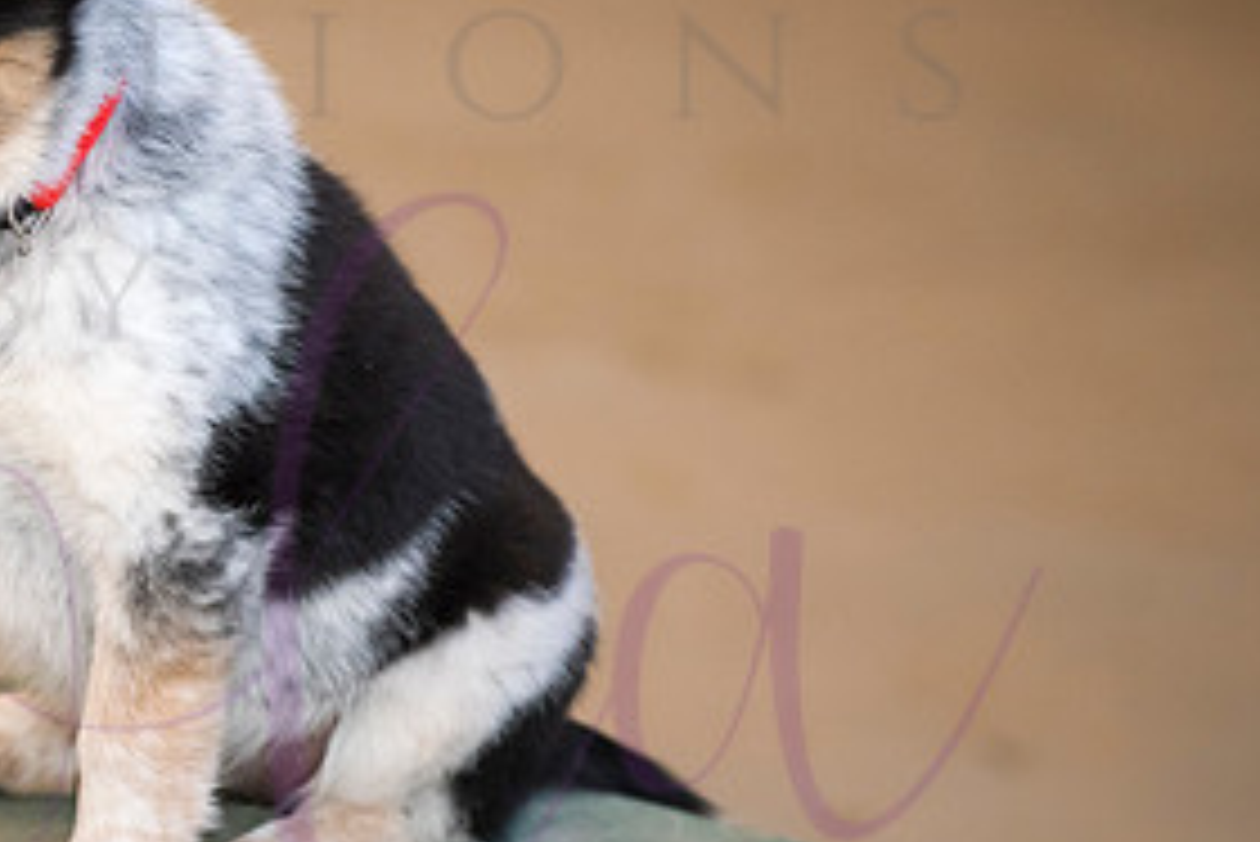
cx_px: 14
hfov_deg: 8.1
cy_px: 225
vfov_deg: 5.4
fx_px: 8894
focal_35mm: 254
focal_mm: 105
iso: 800
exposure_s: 1/400
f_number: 4
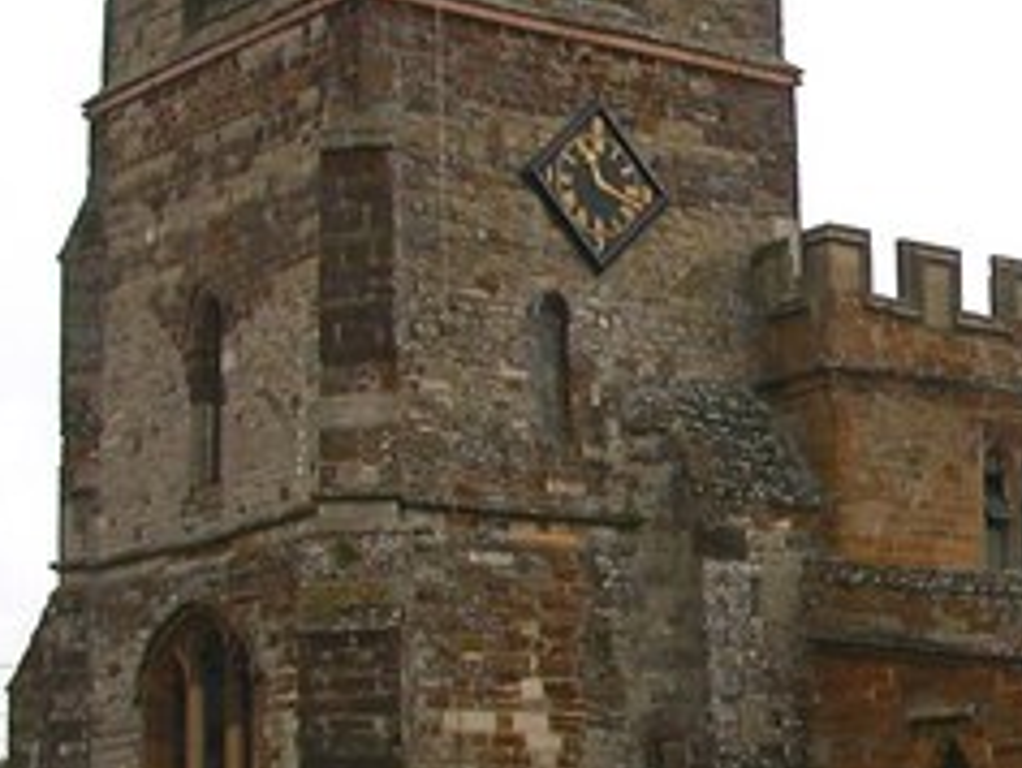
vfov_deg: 14.8
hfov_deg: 19.0
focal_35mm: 100
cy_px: 393
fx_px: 2954
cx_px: 1082
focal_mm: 5.6
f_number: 4.5
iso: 100
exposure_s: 1/576
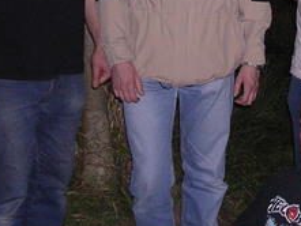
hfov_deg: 17.7
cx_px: 245
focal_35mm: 110
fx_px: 957
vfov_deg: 13.4
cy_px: 23
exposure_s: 1/60.1
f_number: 2.8
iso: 331
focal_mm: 5.8
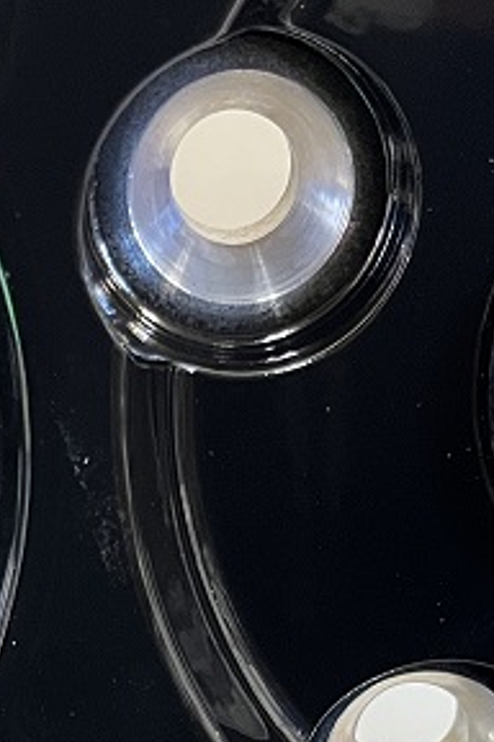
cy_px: 817
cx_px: 98
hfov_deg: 14.5
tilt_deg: -33.9
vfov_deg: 20.7
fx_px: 1935
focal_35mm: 94
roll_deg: +1.7
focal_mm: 5.1
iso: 400
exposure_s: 1/60
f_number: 1.6
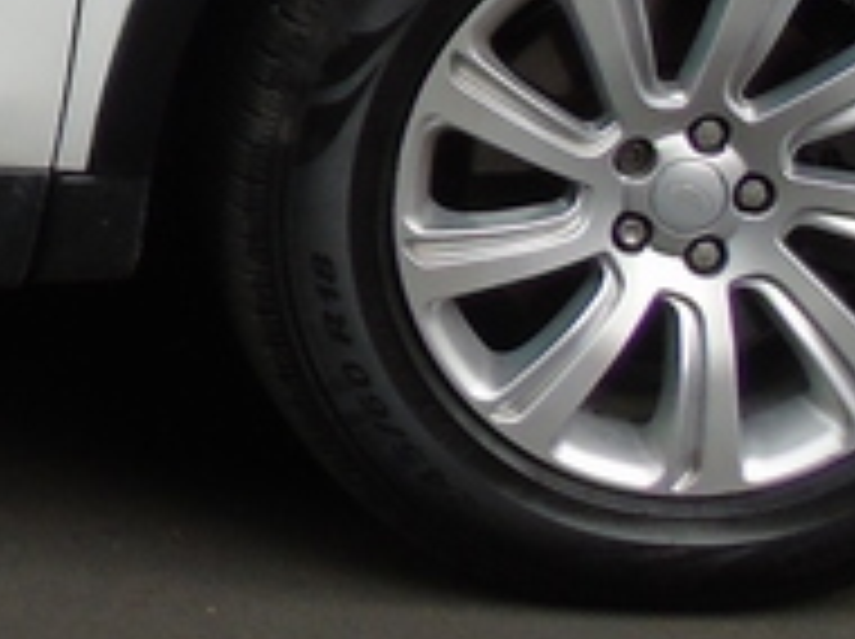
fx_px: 3898
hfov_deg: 11.3
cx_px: -864
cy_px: -392
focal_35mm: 158
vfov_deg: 9.1
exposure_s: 1/250
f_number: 3.4
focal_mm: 4.4
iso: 80
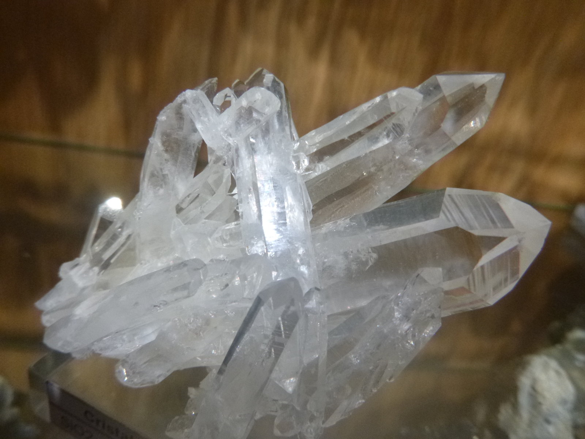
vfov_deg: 54.9
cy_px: 220
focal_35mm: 25
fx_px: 422
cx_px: 292
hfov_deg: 69.4
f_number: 3.9
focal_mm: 4.5
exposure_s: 1/40
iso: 400
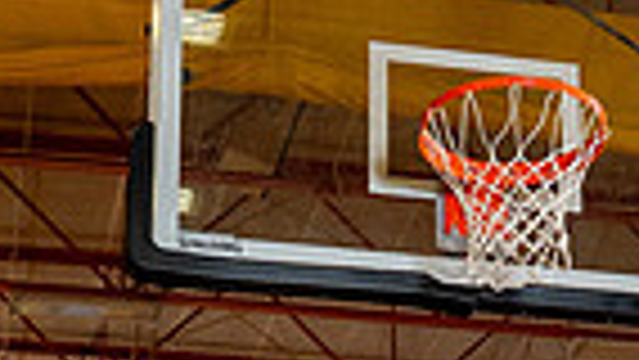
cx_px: 404
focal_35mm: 123
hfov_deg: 17.4
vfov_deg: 8.9
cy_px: 880
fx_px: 2085
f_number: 8
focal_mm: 24
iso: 800
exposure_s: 1/250
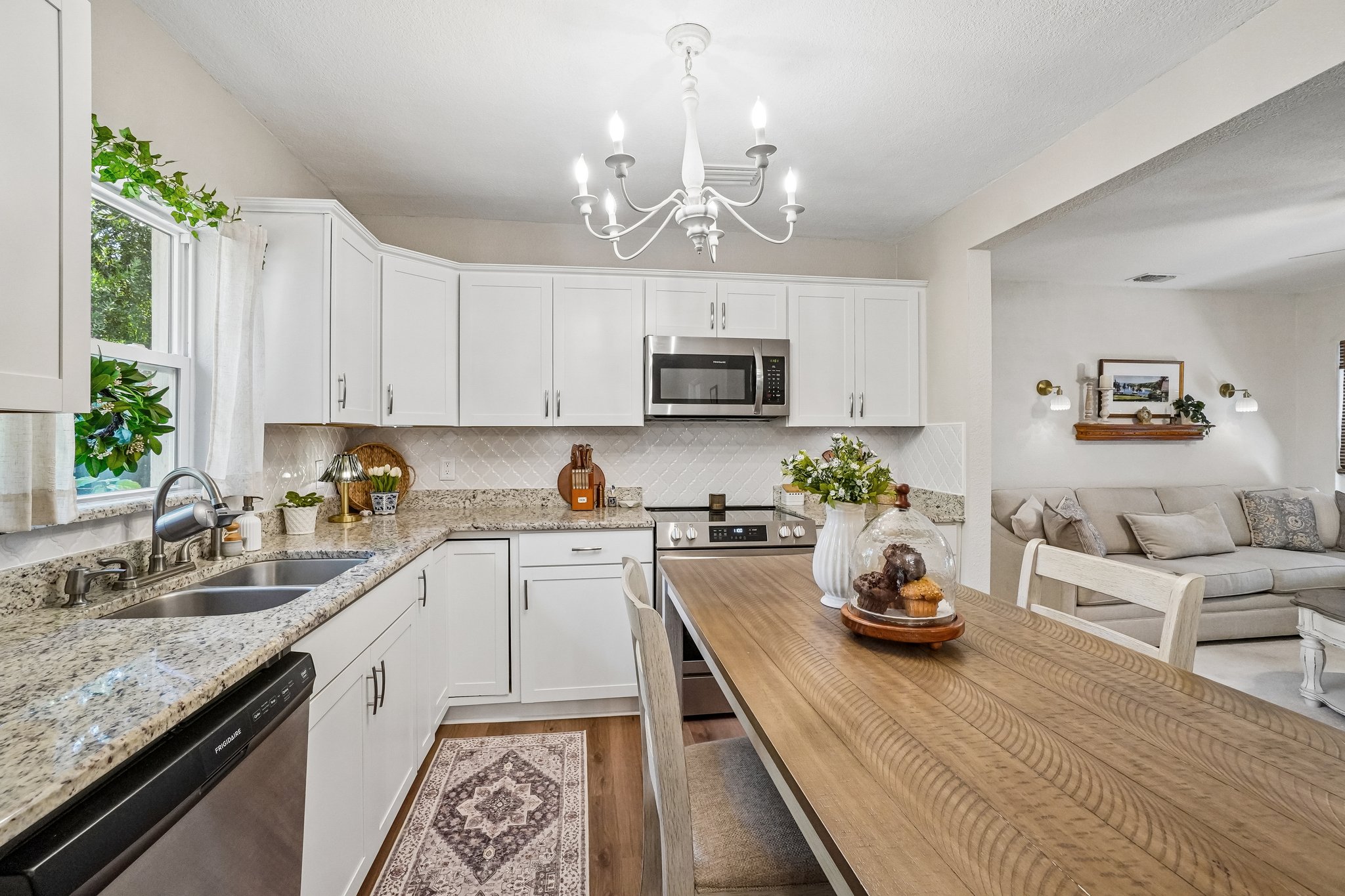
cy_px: 448
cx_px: 672
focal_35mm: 15
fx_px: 560
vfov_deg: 77.3
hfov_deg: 100.4
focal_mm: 10
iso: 1000
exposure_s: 1/30
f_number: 8
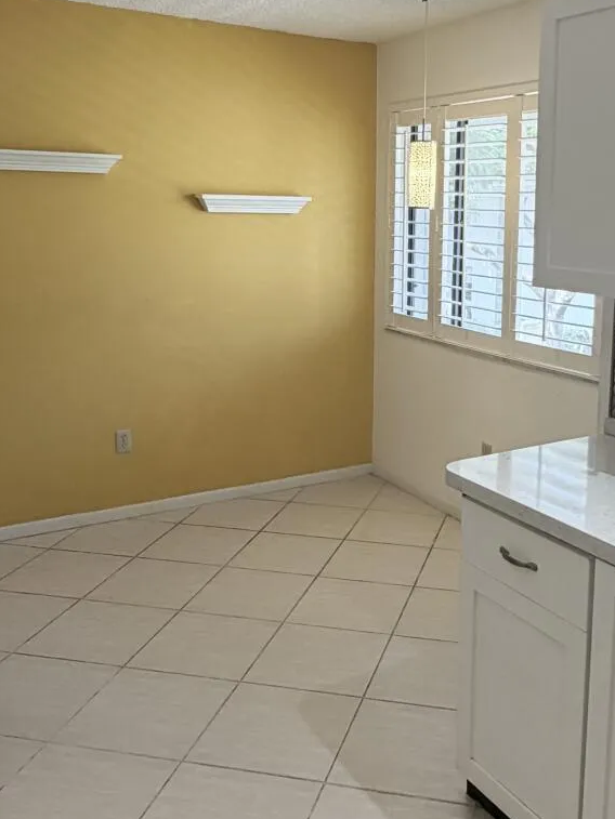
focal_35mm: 37
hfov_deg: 38.1
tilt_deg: -6.3
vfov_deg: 49.8
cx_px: 430
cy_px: 322
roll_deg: -1.9
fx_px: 876
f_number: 2.2
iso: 125
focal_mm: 2.22
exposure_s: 1/120
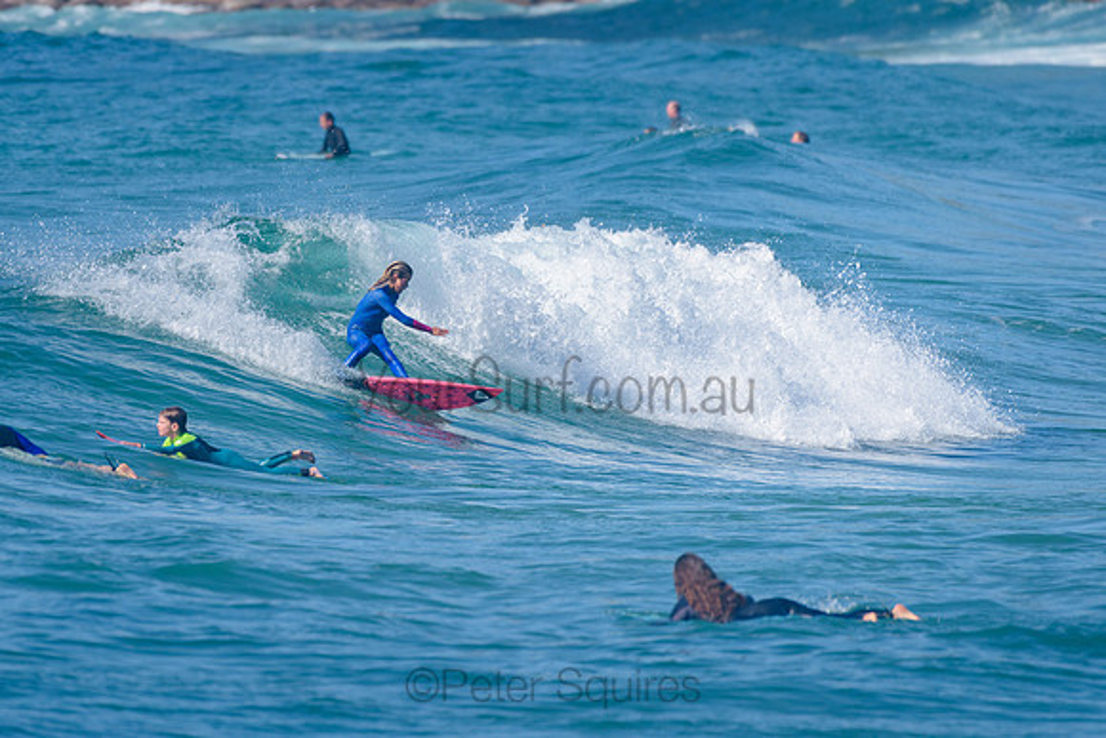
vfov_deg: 2.2
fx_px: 19529
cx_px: 403
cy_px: 269
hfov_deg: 3.2
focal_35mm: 636
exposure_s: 1/2000
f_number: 5.6
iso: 180
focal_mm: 500
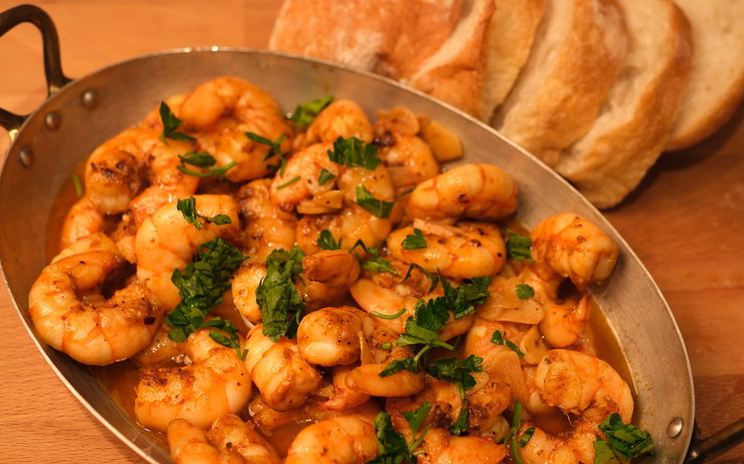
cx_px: 372
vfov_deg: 28.0
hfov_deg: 43.5
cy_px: 226
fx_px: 932
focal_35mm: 46
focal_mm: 30
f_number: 2.8
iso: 125
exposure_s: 1/110
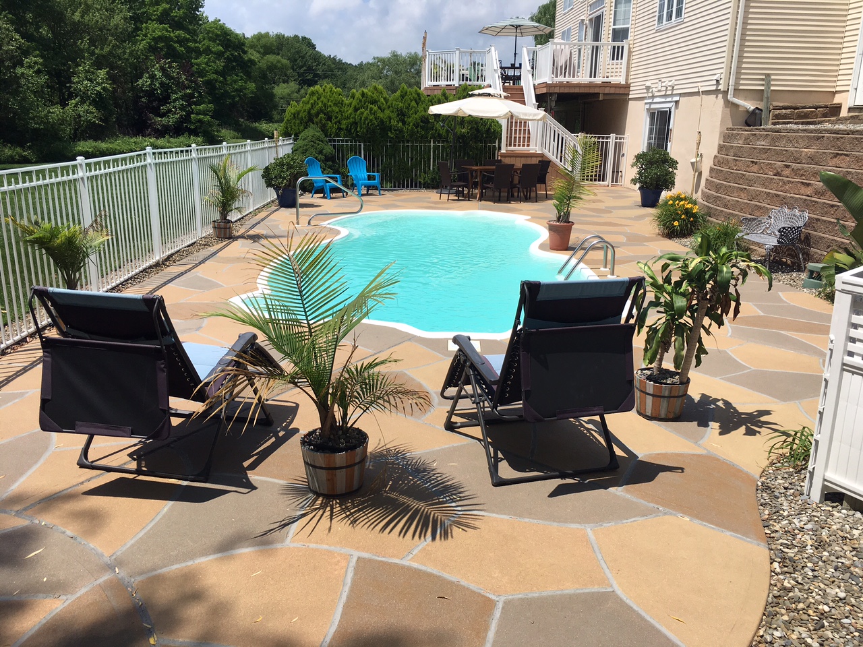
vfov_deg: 48.2
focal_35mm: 29
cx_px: 432
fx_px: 723
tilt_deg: -15.4
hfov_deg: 61.7
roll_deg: -1.2
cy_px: 324
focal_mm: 4.15
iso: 25
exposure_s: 1/2481
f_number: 2.2
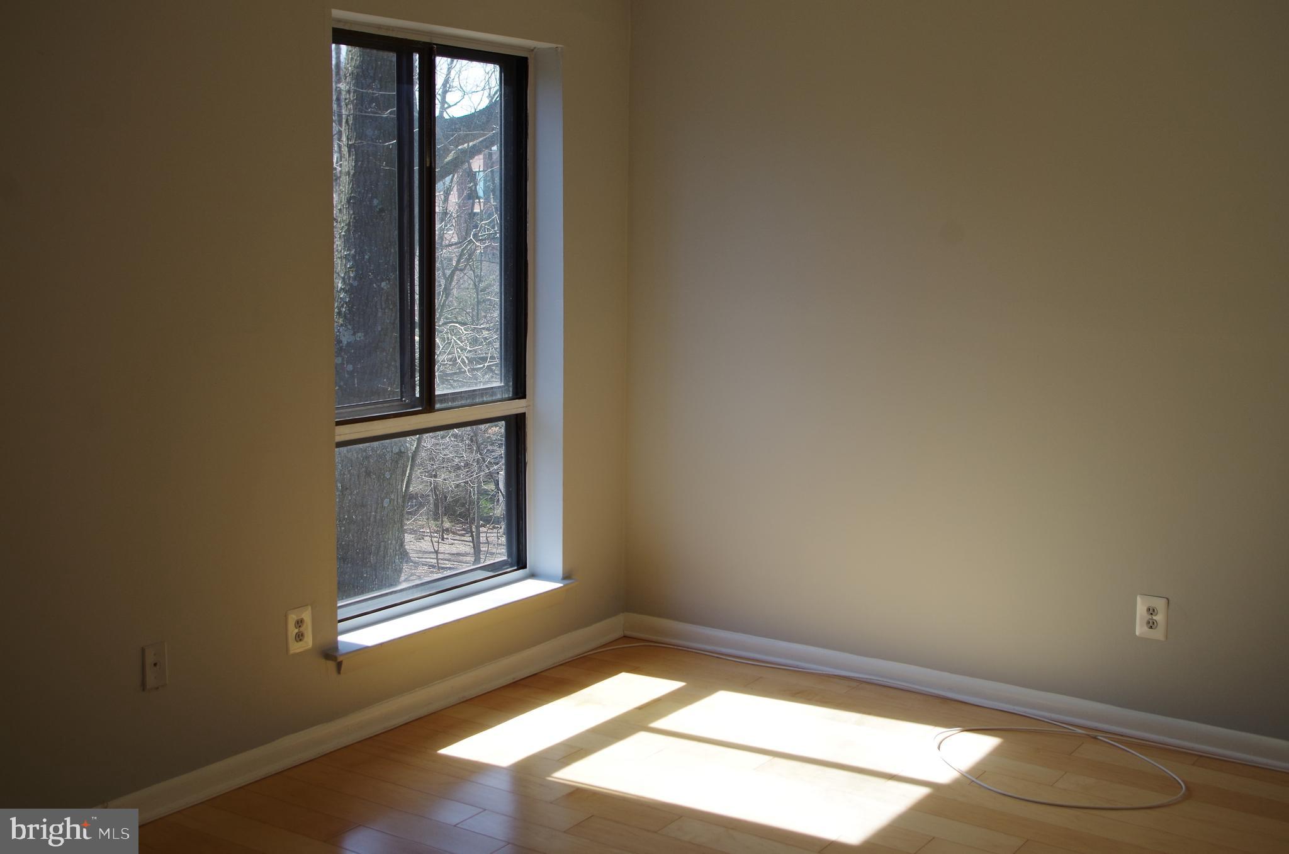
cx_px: 644
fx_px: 1393
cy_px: 427
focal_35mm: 39
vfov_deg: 34.1
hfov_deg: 49.6
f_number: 4.5
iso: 200
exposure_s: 1/200
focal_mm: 26.25
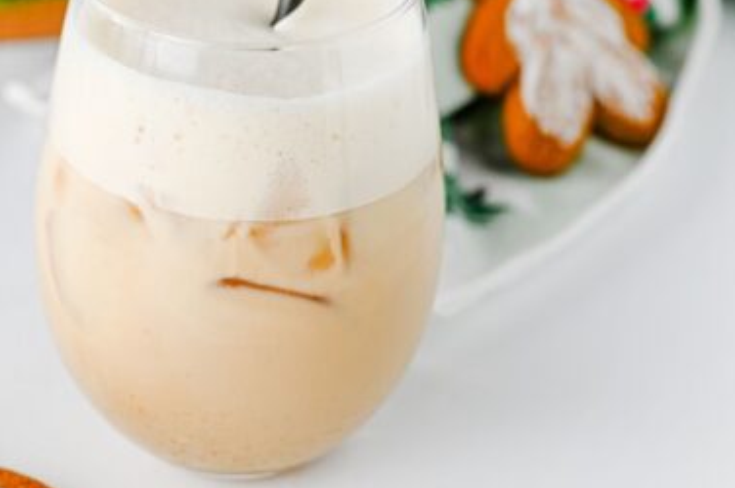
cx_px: 280
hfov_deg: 20.0
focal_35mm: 102
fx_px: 2081
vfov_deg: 13.3
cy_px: 112
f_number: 4.5
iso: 250
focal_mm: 50
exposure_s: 1/100
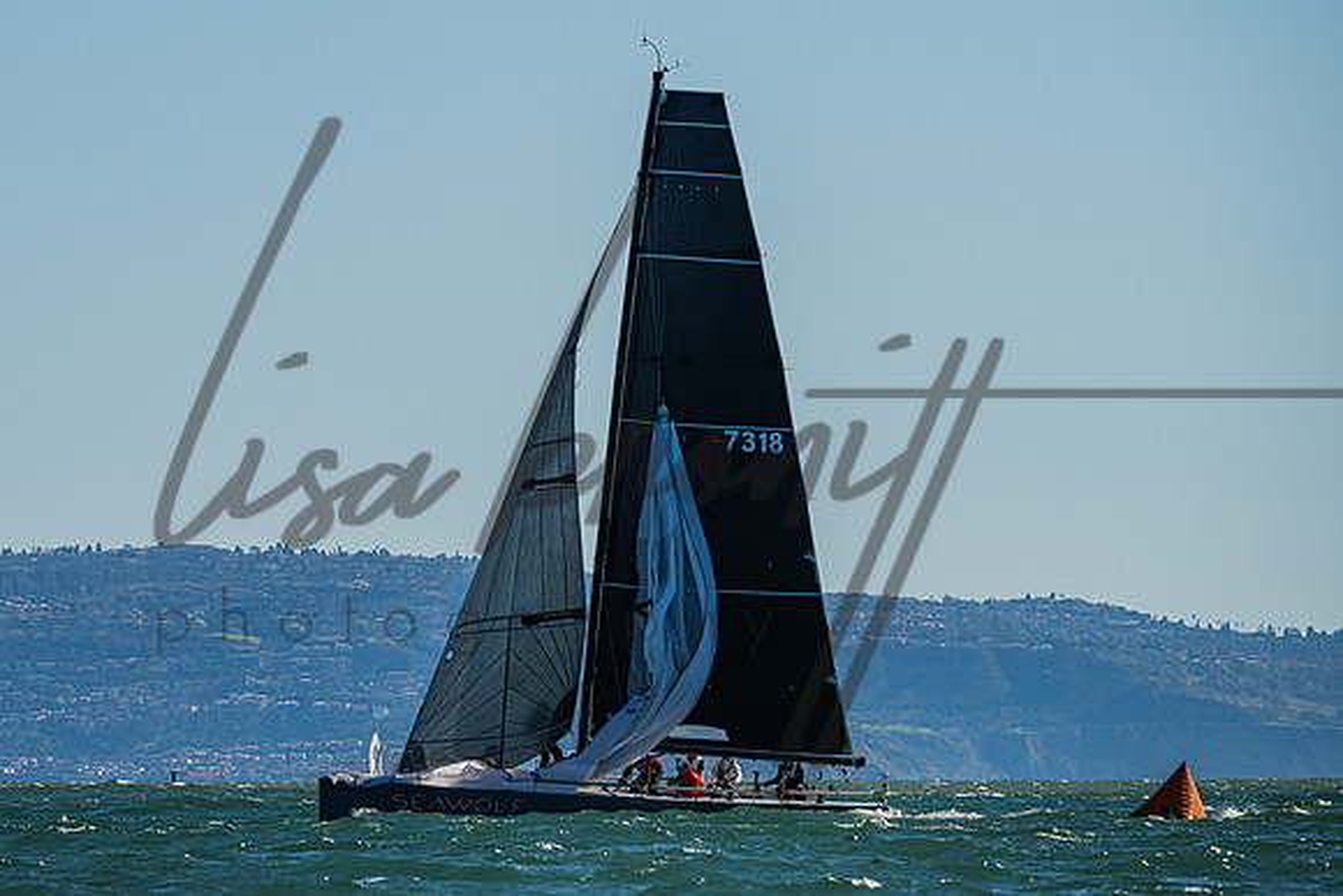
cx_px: 542
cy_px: 359
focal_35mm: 367
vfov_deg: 3.7
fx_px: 13706
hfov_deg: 5.6
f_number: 8
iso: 400
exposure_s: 1/3200
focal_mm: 290
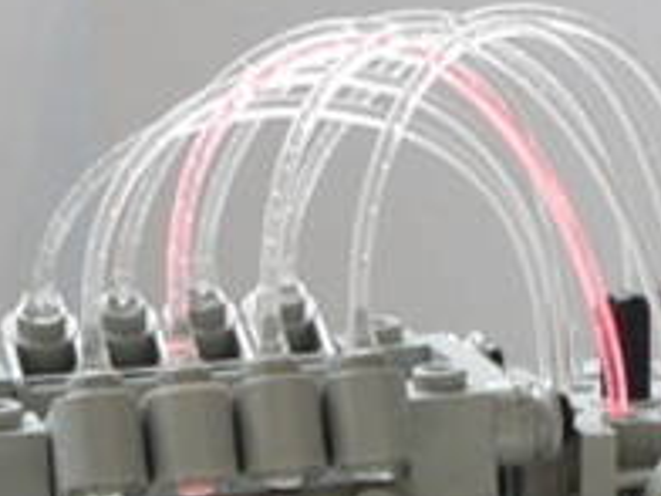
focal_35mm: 165
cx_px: 779
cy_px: 633
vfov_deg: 8.9
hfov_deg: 11.7
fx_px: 3151
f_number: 2.8
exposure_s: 1/30
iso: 200
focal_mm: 6
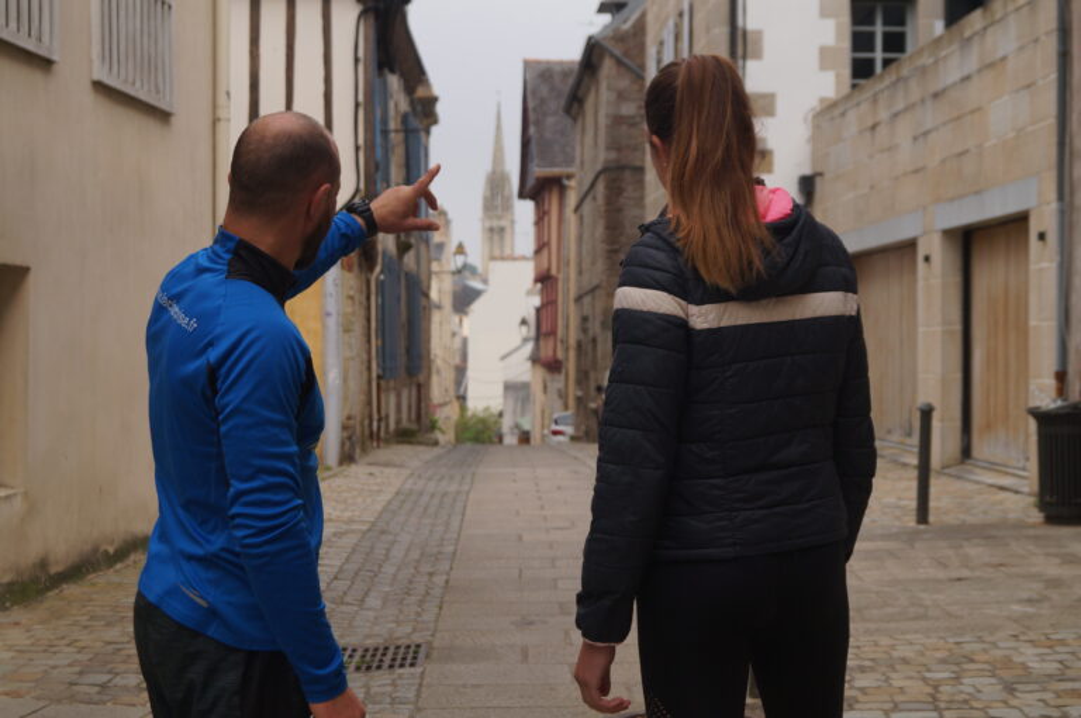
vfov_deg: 25.7
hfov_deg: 37.9
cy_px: 359
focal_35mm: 52
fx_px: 1574
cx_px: 540
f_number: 5
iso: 125
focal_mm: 35
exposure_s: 1/250
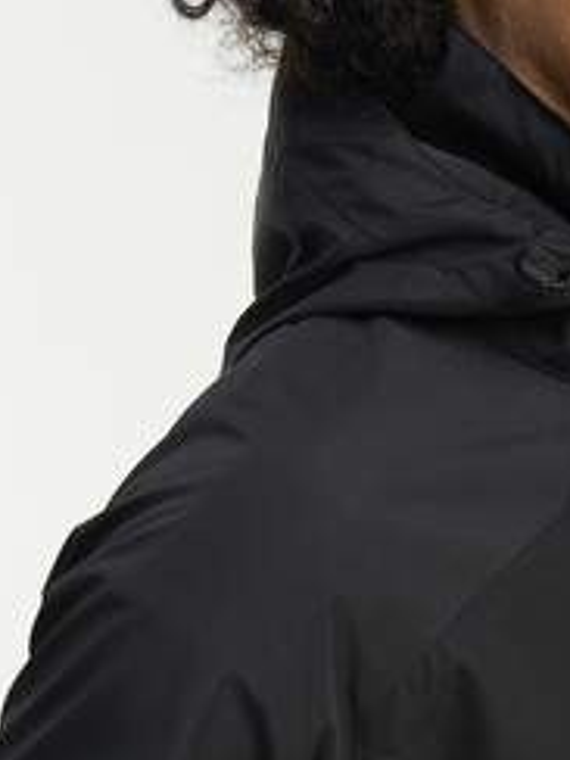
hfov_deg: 10.6
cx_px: 509
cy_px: 930
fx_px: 3052
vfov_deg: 13.8
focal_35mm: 139
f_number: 7.1
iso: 160
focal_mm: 59
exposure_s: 1/160
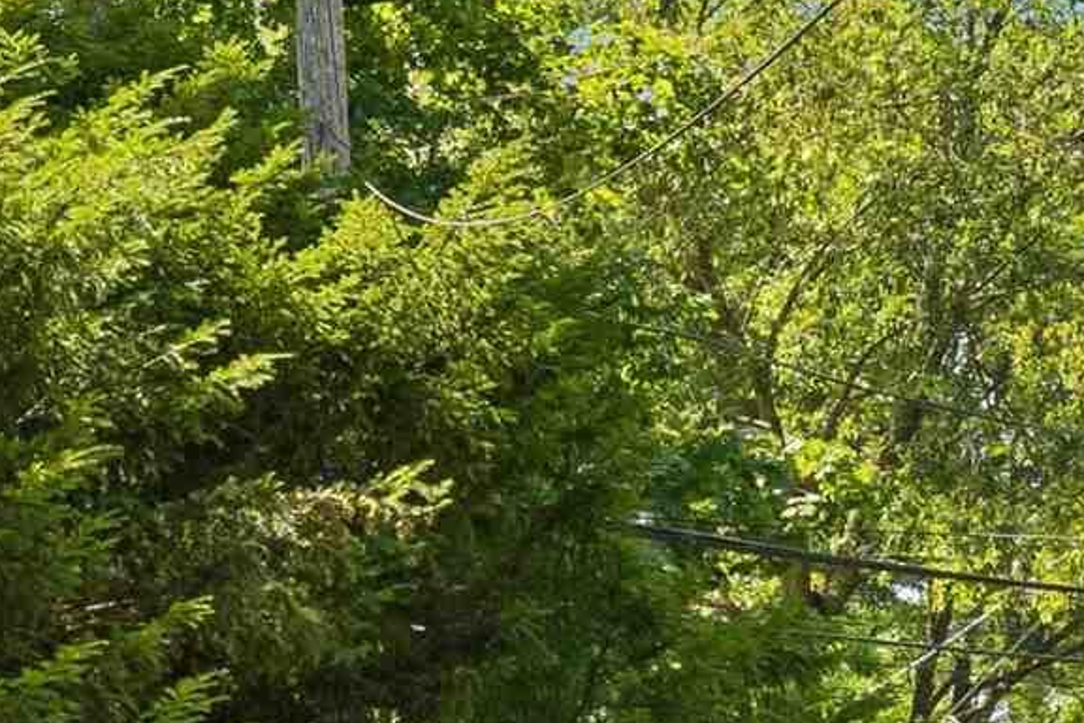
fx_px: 4817
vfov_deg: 8.4
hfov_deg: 10.4
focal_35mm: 160
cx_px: -1788
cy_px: 1092
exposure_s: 1/60
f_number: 14
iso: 400
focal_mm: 30
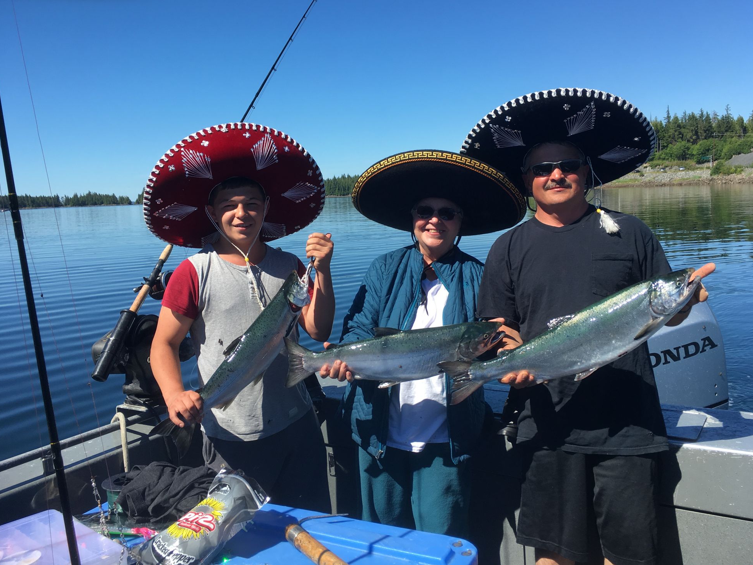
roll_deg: +2.0
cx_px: 381
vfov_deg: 46.8
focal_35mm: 30
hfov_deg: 60.0
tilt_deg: -6.7
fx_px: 653
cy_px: 274
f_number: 2.2
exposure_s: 1/986
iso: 25
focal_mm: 4.15
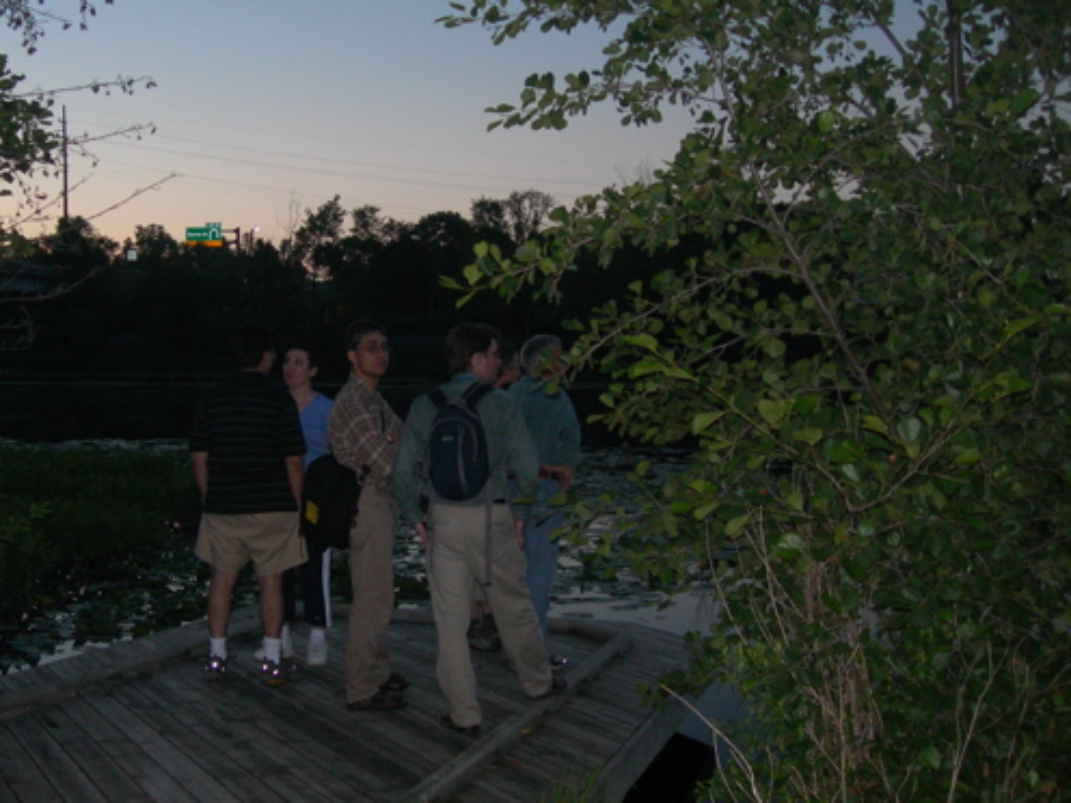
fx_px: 1516
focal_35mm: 49
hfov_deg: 38.6
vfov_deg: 29.7
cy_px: 376
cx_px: 387
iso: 200
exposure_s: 1/60.1
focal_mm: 7.8
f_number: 2.8
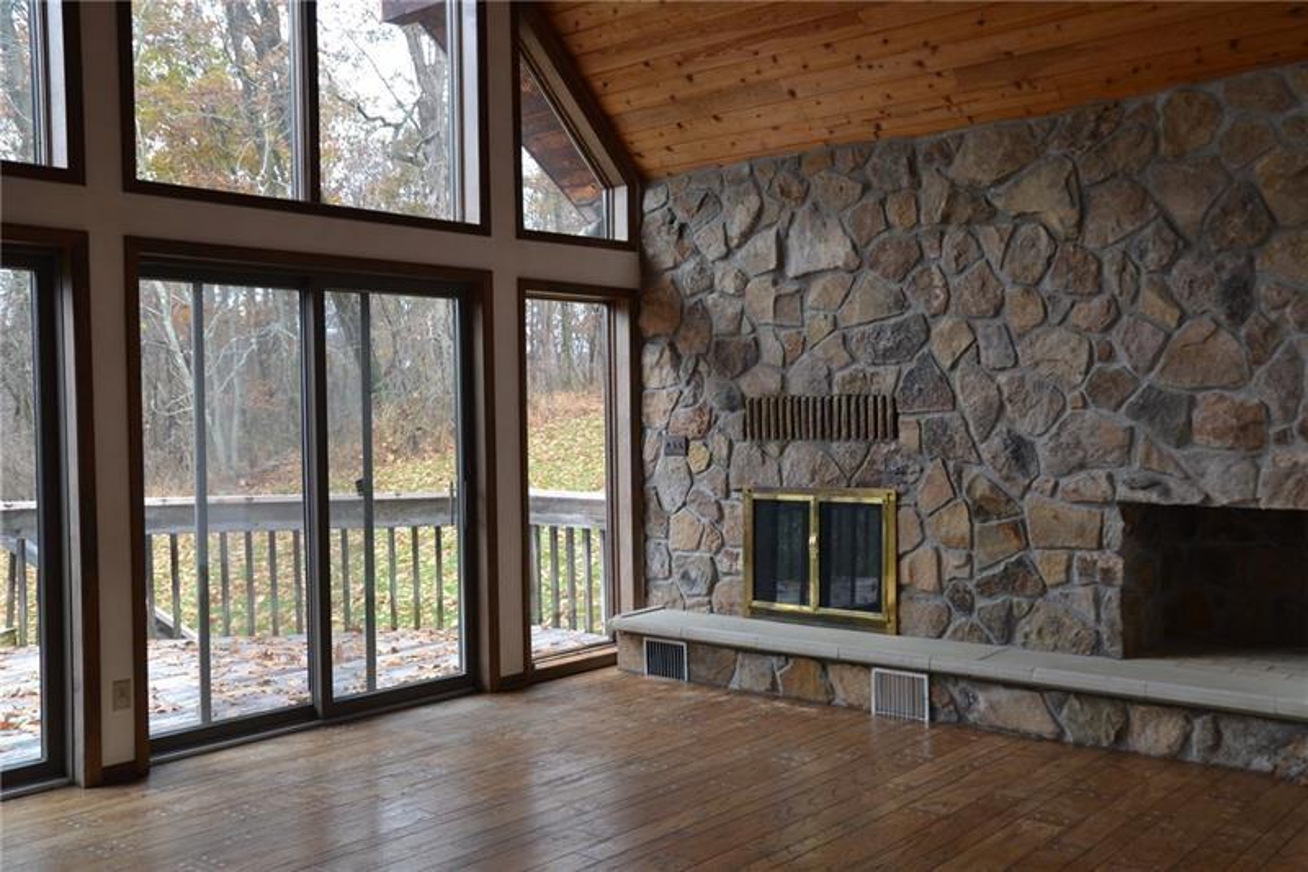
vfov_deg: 36.9
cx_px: 654
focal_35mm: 36
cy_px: 436
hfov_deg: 53.1
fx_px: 1308
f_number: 4.5
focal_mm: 24
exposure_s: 1/80
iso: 400
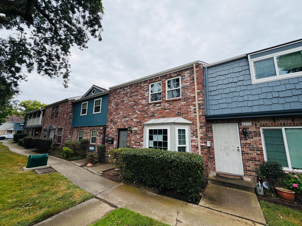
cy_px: 113
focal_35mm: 14
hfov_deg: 102.1
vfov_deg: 85.7
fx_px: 122
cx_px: 151
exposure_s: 1/564
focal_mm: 2.22
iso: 40
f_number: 2.2
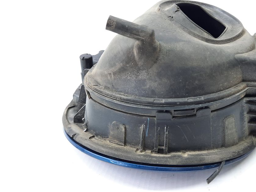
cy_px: 72
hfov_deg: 49.8
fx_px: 266
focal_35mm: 36
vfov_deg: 39.4
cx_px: 183
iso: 160
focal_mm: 4.6
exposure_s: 1/50
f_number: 2
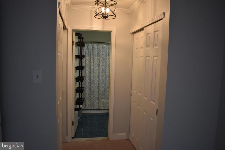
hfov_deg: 67.4
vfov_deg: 47.9
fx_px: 169
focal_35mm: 27
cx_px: 112
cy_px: 75
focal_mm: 18
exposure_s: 1/200
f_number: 3.5
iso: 800
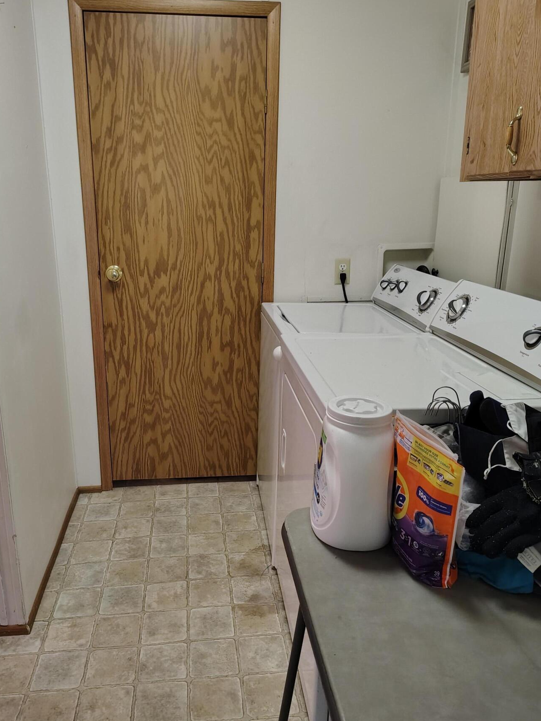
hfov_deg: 49.6
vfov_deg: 63.4
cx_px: 236
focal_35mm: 28
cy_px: 372
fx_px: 583
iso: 1653
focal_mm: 5.56
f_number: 1.8
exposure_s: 1/60
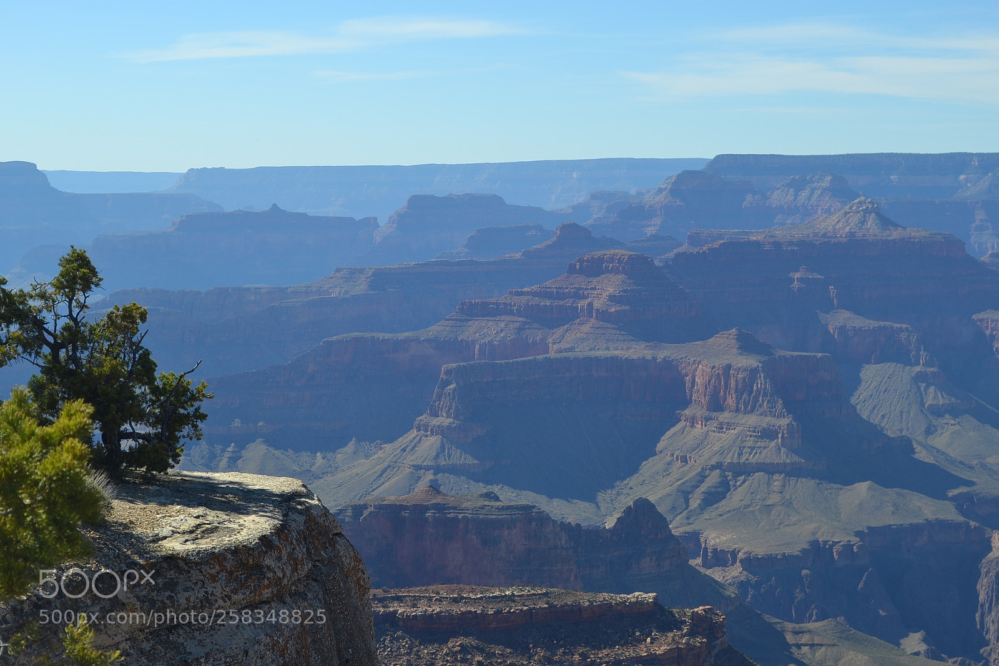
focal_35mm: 78
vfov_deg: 17.5
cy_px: 333
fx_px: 2164
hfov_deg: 26.0
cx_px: 500
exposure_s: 1/250
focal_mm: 52
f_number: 8
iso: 100
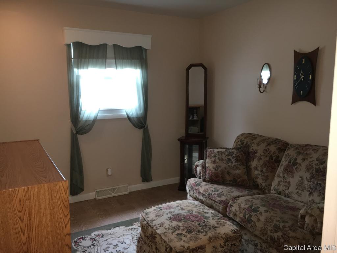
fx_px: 282
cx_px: 168
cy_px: 126
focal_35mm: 29
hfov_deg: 61.7
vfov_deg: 48.2
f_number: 2.2
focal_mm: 4.15
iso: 125
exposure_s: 1/16
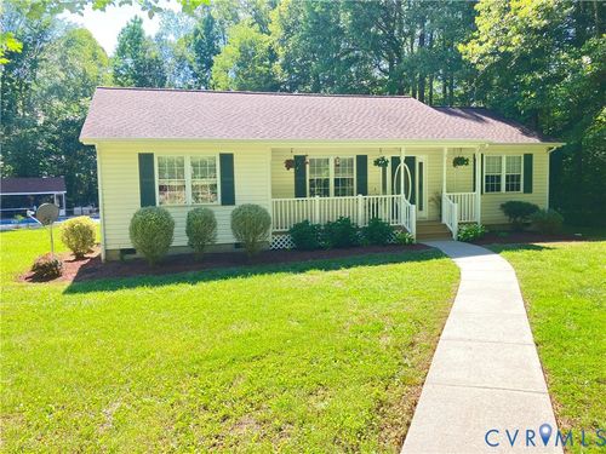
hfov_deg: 63.4
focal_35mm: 28
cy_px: 227
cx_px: 303
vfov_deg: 49.7
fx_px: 490
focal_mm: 3.99
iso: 40
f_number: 1.8
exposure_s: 1/172
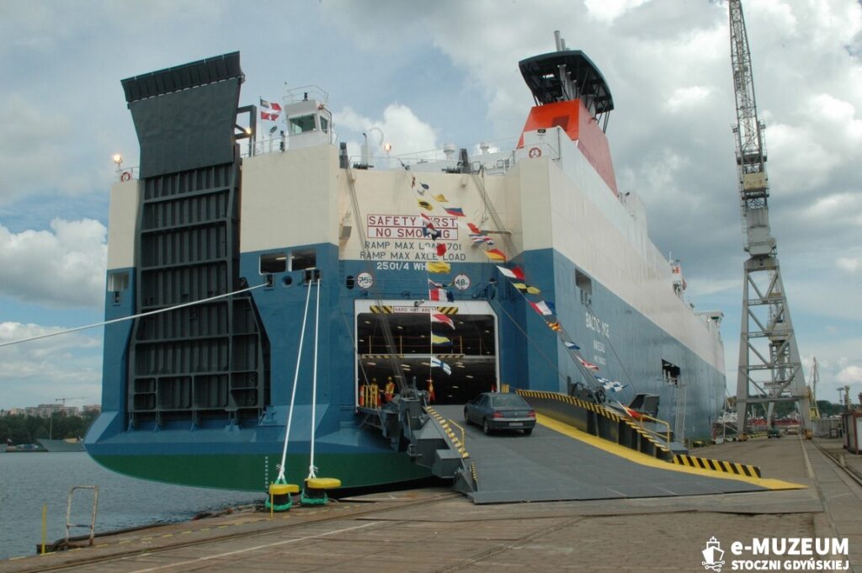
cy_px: 286
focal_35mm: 38
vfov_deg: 35.4
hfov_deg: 51.3
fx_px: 897
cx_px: 431
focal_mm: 25
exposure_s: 1/160
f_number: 22
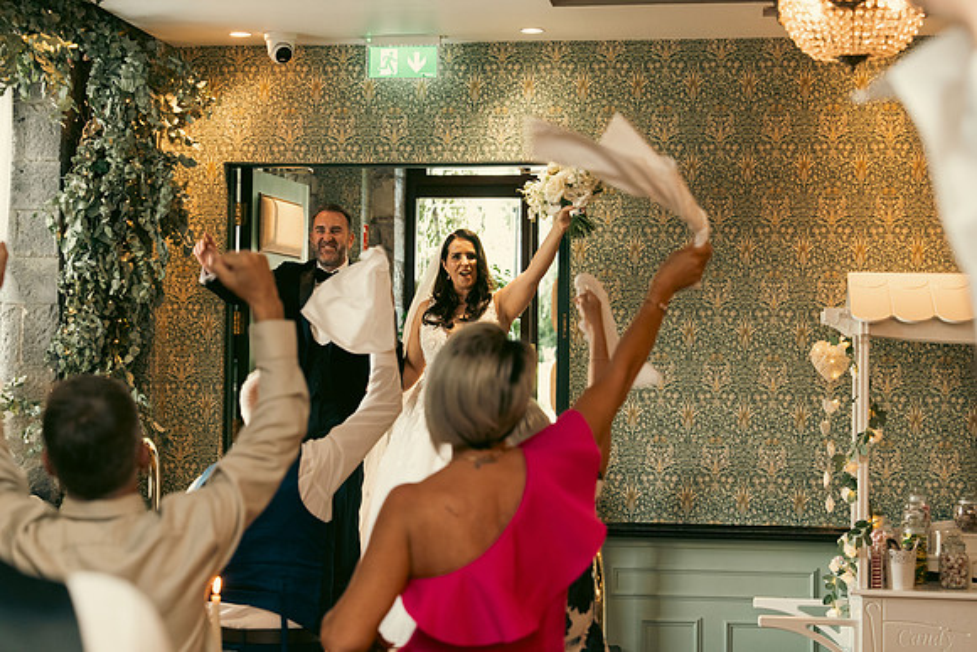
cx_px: 488
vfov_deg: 21.3
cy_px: 326
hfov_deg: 31.4
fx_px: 1737
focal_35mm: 64
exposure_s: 1/160
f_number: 3.5
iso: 2500
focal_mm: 64
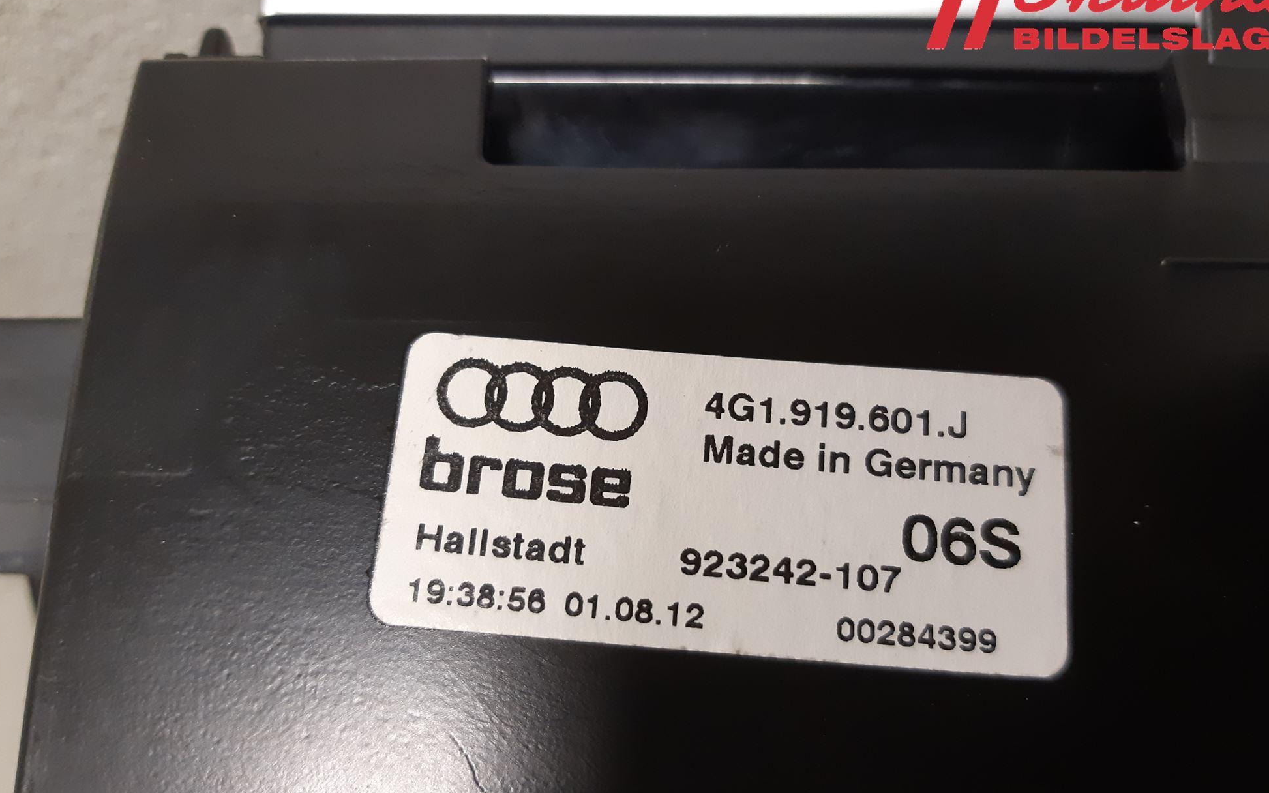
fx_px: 1003
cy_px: 440
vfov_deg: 43.1
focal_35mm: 29
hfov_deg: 64.6
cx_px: 659
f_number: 1.7
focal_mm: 3.93
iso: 200
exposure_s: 1/50
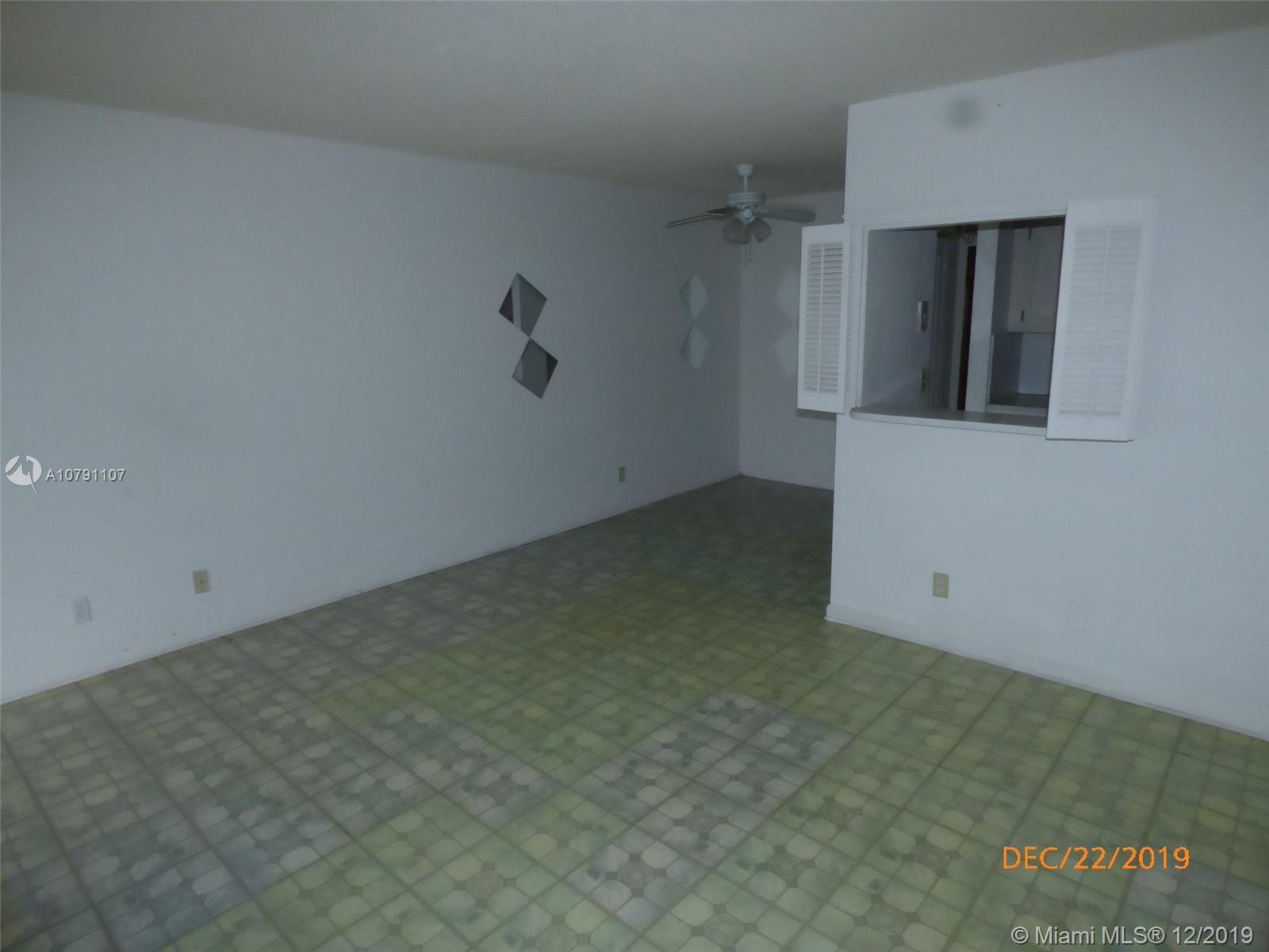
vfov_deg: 66.0
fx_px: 733
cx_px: 634
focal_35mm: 20
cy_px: 476
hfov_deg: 81.7
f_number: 8
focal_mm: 3.58
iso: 640
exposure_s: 1/100
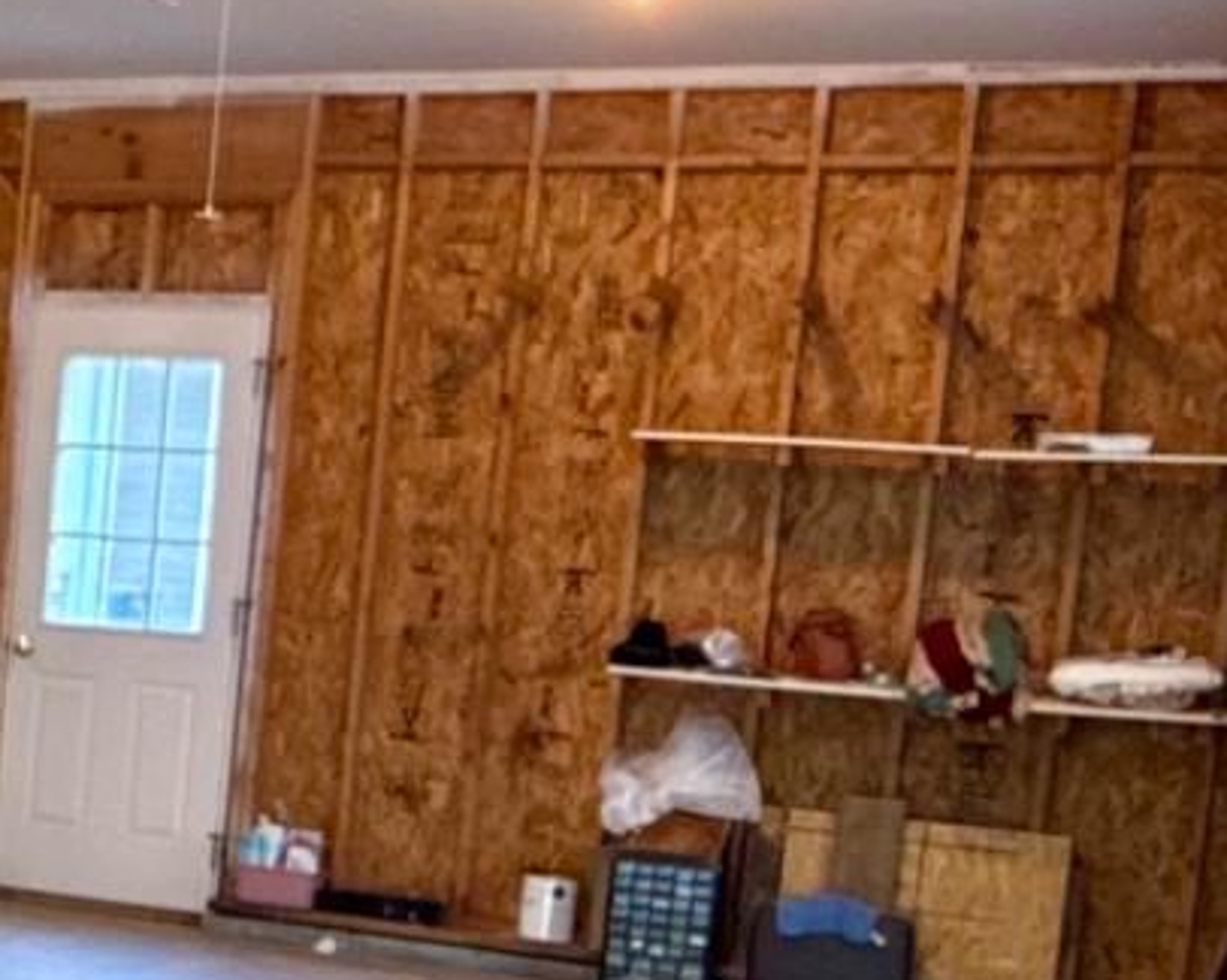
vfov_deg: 21.8
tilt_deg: -5.3
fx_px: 2503
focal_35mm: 69
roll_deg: -4.8
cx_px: -196
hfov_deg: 25.1
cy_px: 805
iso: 500
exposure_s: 1/60
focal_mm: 2.22
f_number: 2.2
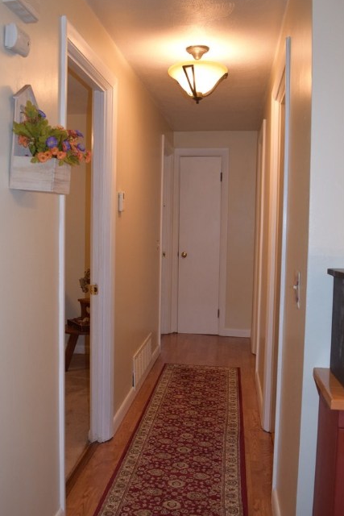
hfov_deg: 36.8
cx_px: 142
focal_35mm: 36
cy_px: 259
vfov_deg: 53.1
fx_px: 516
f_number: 5
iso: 800
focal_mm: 20
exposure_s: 1/100
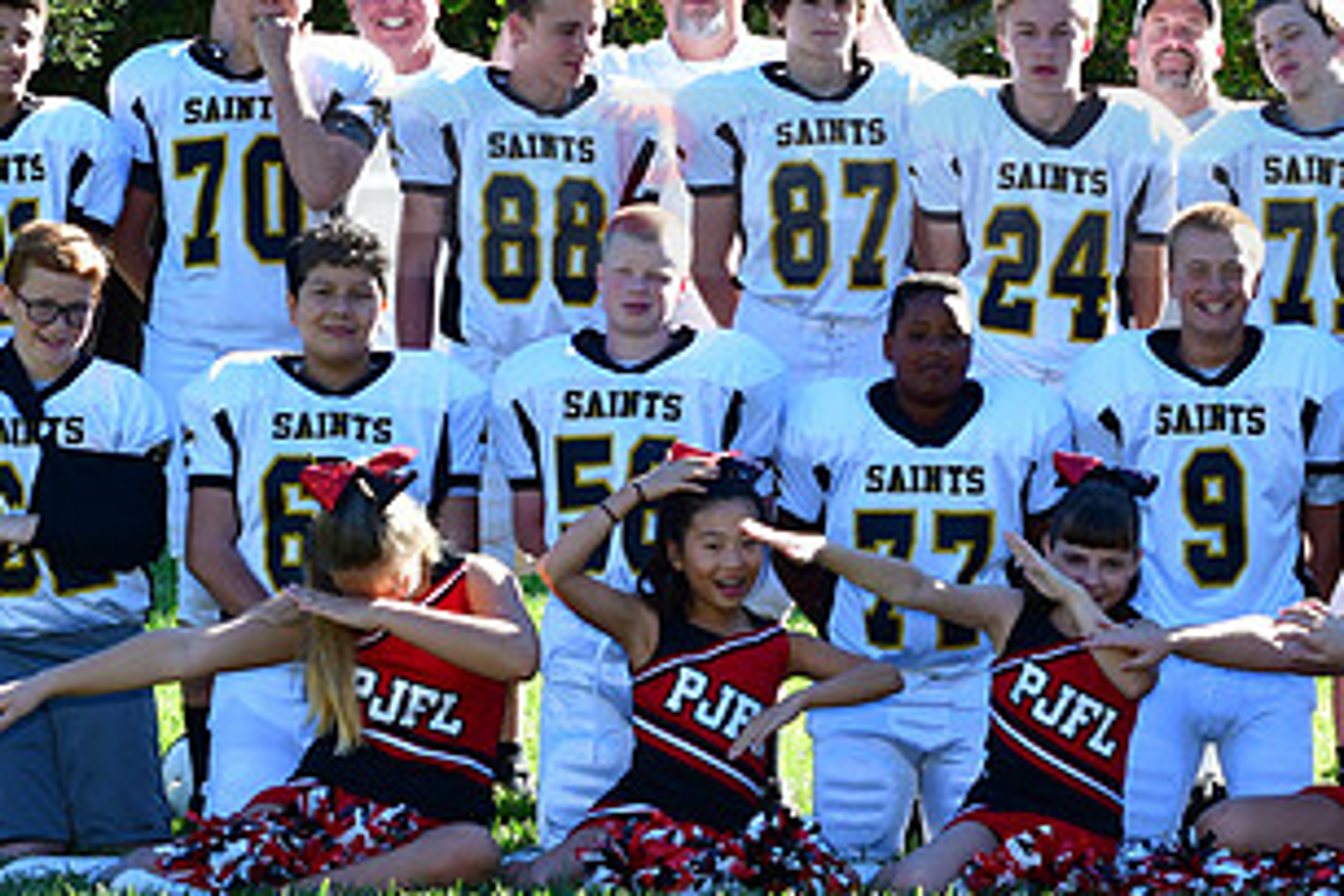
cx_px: 1037
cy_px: 147
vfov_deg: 9.6
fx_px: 5301
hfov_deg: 14.4
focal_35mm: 142
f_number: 7.1
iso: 400
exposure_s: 1/400
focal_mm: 50
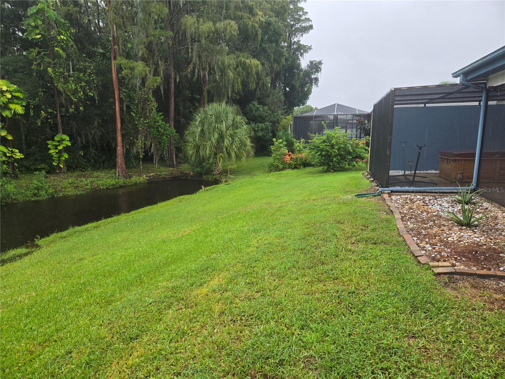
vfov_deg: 58.9
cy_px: 190
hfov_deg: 73.9
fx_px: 336
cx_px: 252
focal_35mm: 23
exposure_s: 1/180
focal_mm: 5.4
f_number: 1.8
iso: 64
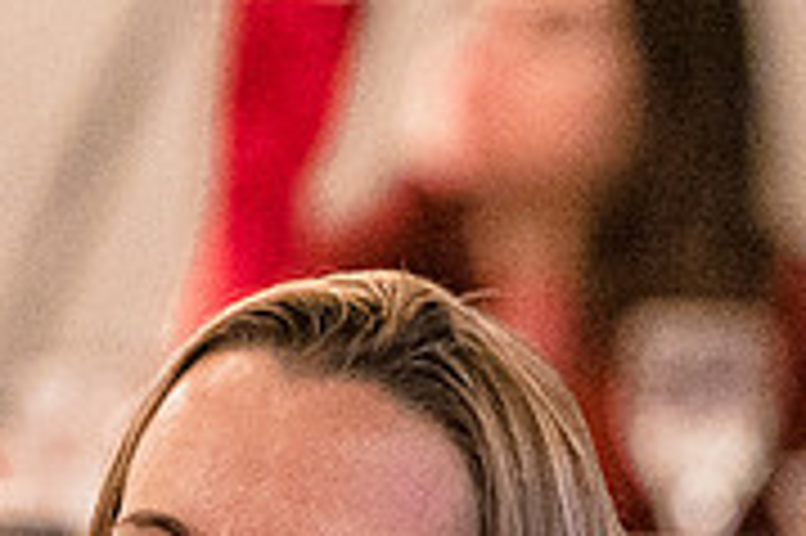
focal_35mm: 974
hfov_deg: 2.1
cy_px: 831
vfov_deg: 1.4
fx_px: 21786
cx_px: -230
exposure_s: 1/100
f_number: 4
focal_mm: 200
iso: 6400
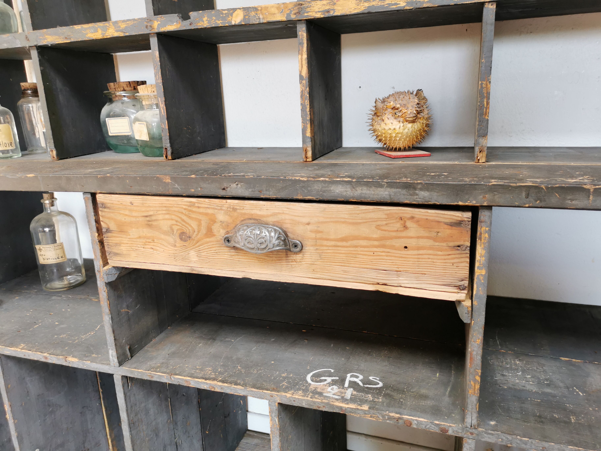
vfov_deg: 51.4
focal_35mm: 27
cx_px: 300
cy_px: 226
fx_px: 469
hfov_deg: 65.3
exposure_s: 1/50
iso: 100
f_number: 1.8
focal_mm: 5.58
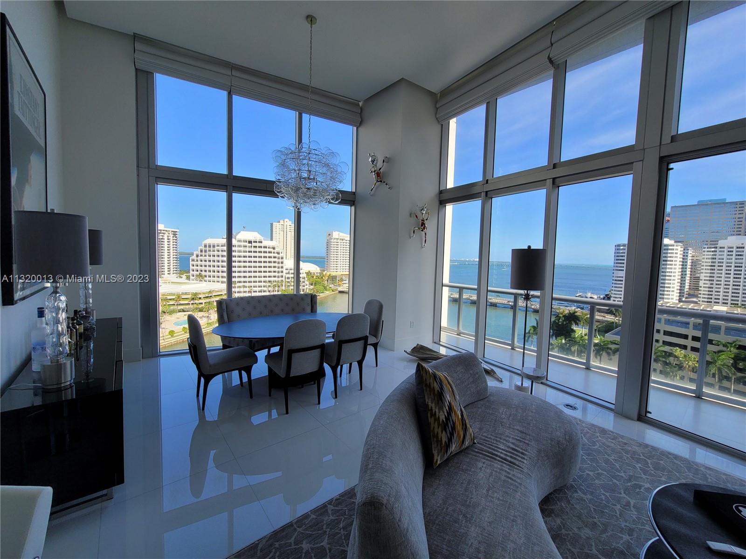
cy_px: 280
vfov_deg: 89.9
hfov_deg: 106.2
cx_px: 373
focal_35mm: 13
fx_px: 280
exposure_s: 1/378
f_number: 2.2
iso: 64
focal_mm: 2.2
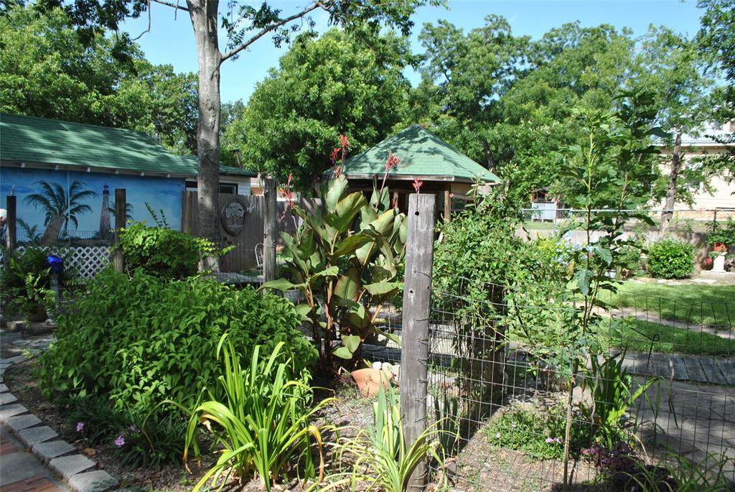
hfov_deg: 67.3
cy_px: 246
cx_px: 368
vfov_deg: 48.0
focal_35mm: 27
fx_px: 552
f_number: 7.1
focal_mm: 18
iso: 100
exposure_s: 1/200
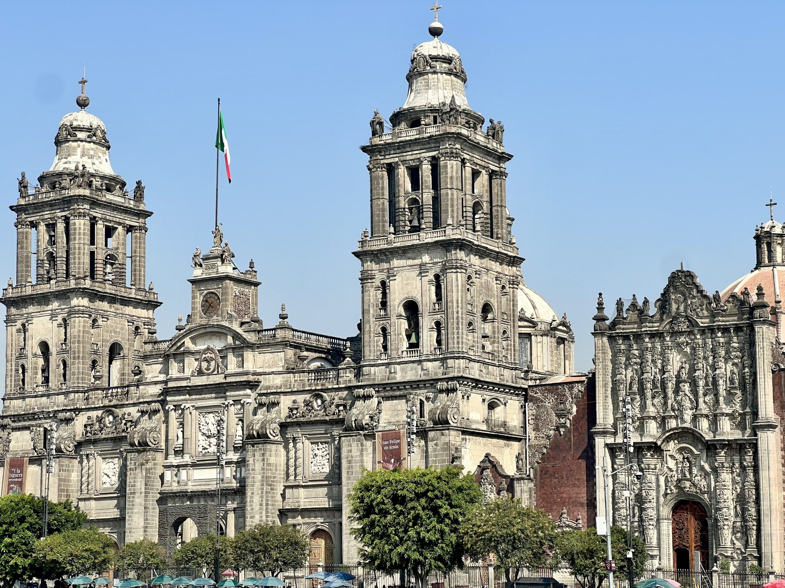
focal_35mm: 77
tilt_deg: +9.8
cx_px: 392
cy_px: 294
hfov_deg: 25.3
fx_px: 1746
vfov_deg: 19.1
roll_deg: -0.2
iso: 32
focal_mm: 9
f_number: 2.8
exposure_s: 1/742
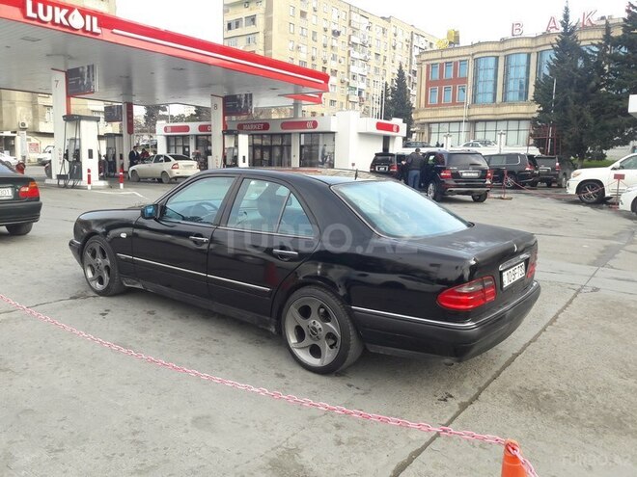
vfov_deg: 49.7
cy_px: 238
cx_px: 318
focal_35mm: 28
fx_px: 515
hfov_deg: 63.4
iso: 40
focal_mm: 3.7
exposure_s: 1/276
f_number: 1.9
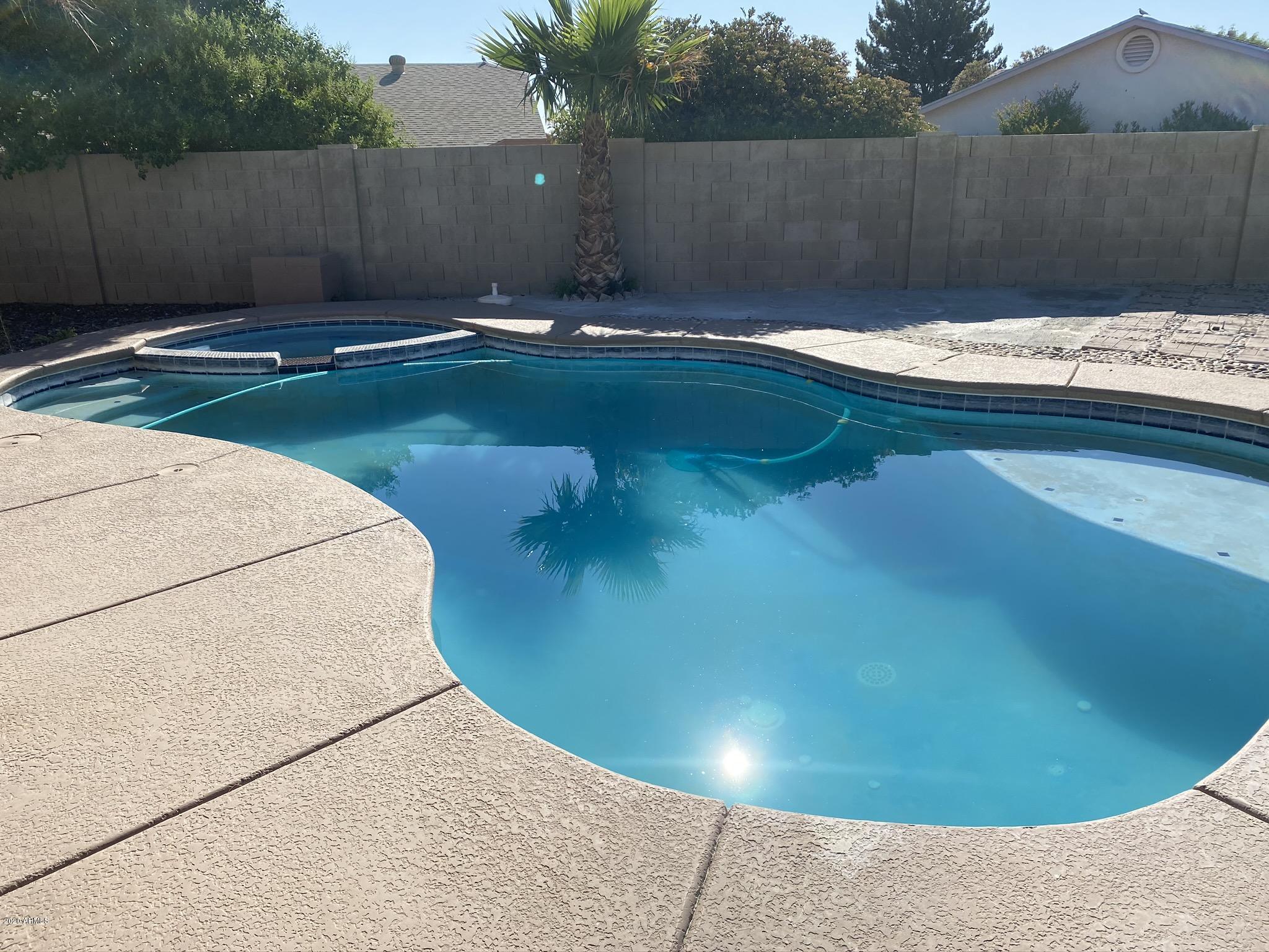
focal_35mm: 26
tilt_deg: -18.5
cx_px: 634
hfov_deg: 67.3
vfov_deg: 53.1
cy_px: 476
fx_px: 953
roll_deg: +1.1
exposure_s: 1/3205
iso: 32
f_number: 1.8
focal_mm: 4.25
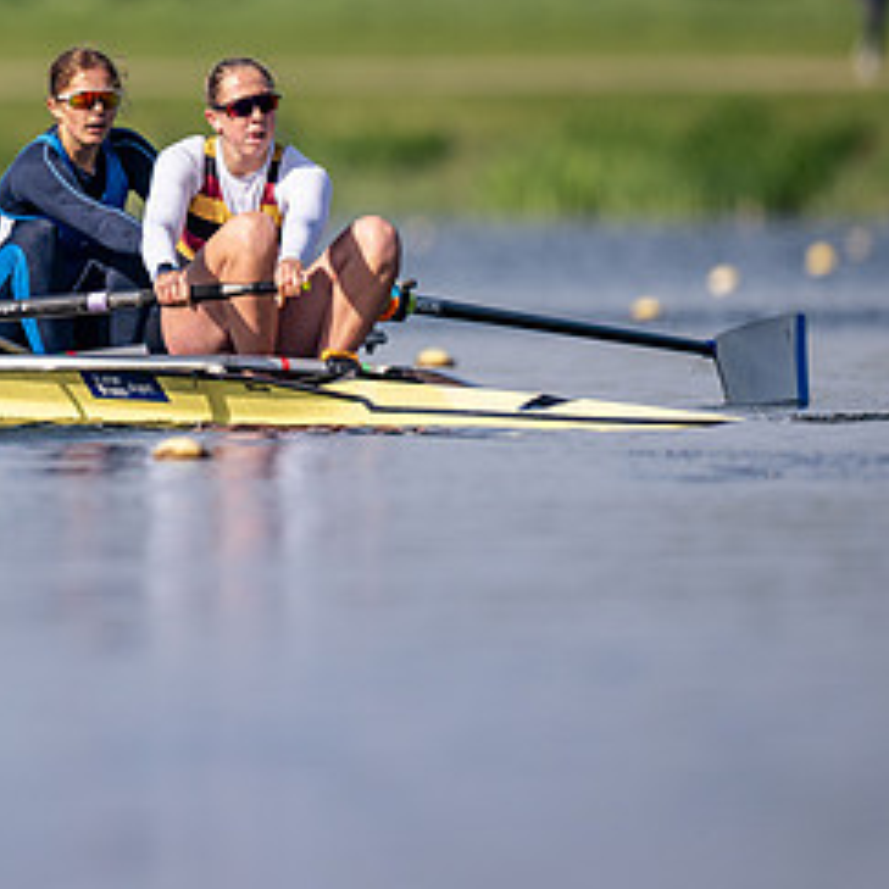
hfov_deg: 1.4
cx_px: -66
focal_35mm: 1216
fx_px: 35332
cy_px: 221
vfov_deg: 1.4
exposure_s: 1/2500
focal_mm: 600
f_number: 4
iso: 220
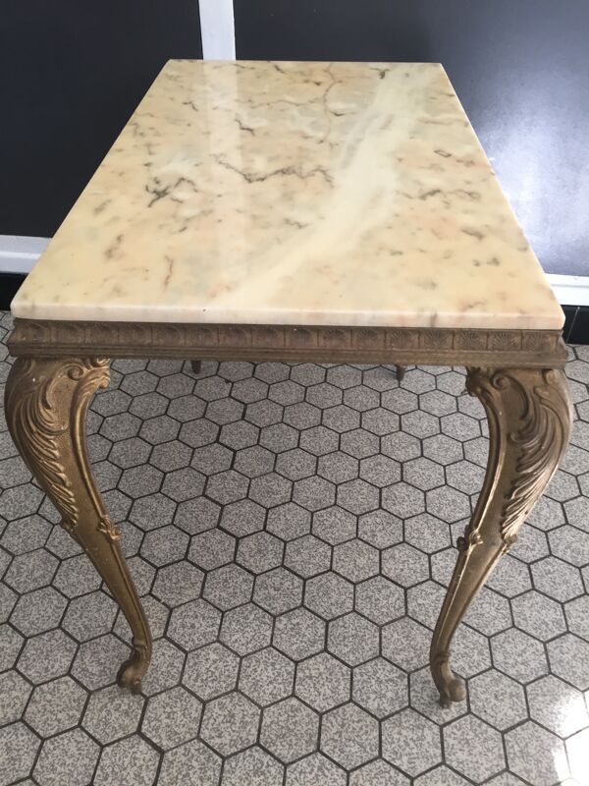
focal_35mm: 29
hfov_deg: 48.2
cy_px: 393
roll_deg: +1.0
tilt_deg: -38.7
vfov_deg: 61.7
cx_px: 294
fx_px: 658
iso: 100
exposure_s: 1/33
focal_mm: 4.15
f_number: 2.2
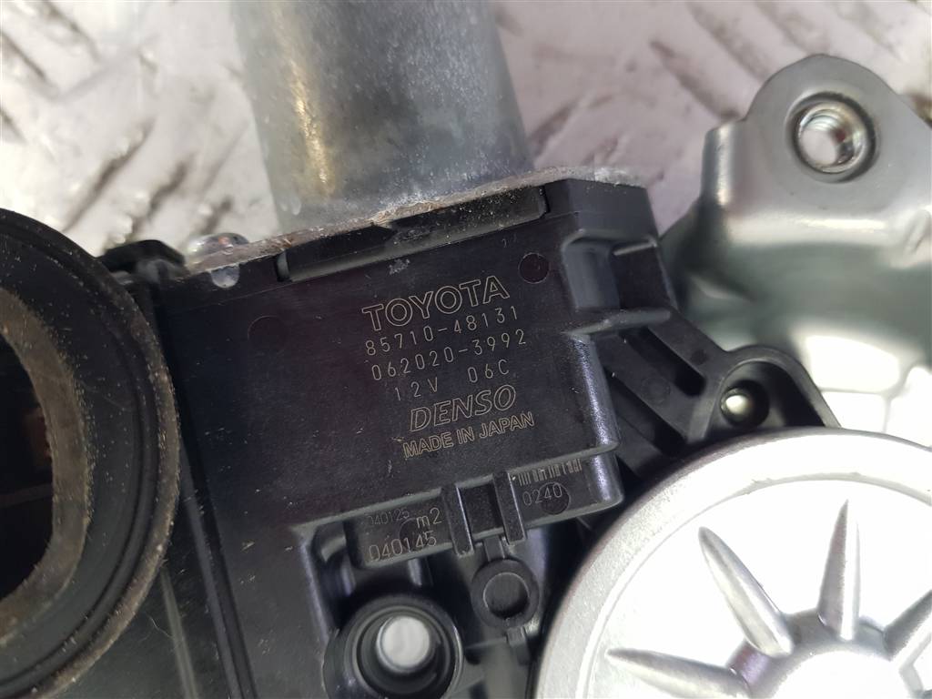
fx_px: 700
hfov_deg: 67.3
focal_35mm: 26
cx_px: 466
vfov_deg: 53.1
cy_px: 350
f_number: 1.7
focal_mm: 4.2
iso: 320
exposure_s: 1/100
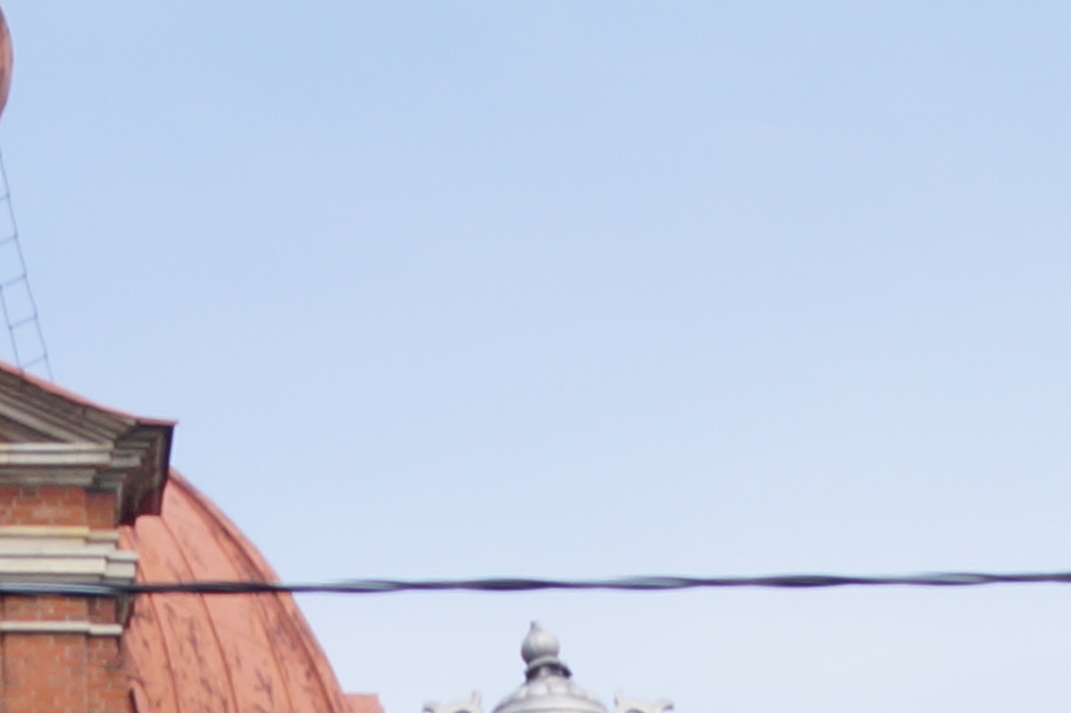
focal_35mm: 225
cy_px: 2063
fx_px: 6690
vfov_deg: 5.7
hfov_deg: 9.1
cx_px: -80
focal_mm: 24
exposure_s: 1/125
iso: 100
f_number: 9
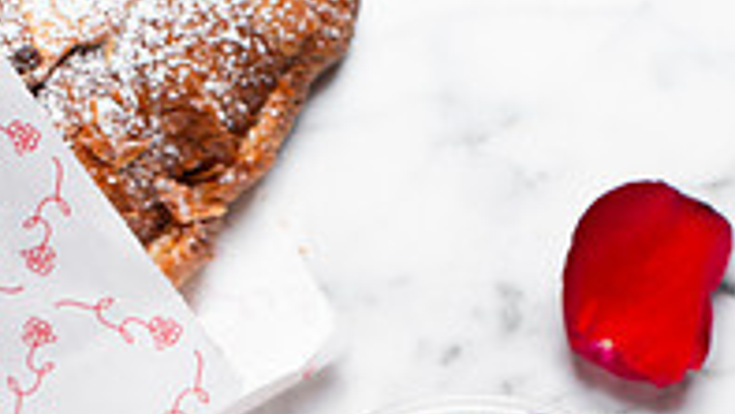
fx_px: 3276
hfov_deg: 12.8
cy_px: 717
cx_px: 272
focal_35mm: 168
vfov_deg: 7.1
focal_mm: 50
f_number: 4
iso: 200
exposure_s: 1/200
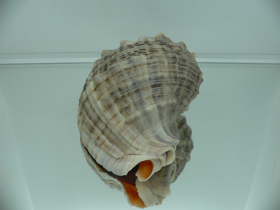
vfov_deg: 40.7
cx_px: 140
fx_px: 283
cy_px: 105
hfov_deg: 52.6
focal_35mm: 35
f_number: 2.8
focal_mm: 4.6
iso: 80
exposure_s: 1/60
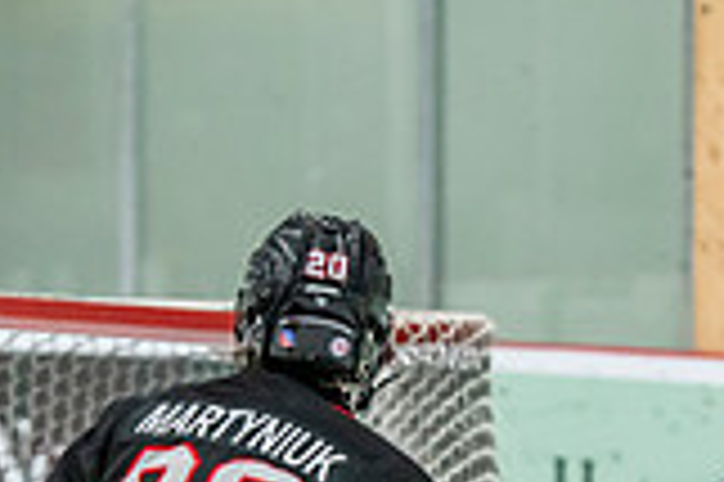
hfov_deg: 4.9
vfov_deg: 3.2
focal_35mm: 424
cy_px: 784
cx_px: 151
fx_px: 8518
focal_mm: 110
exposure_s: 1/640
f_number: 3.2
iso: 2000
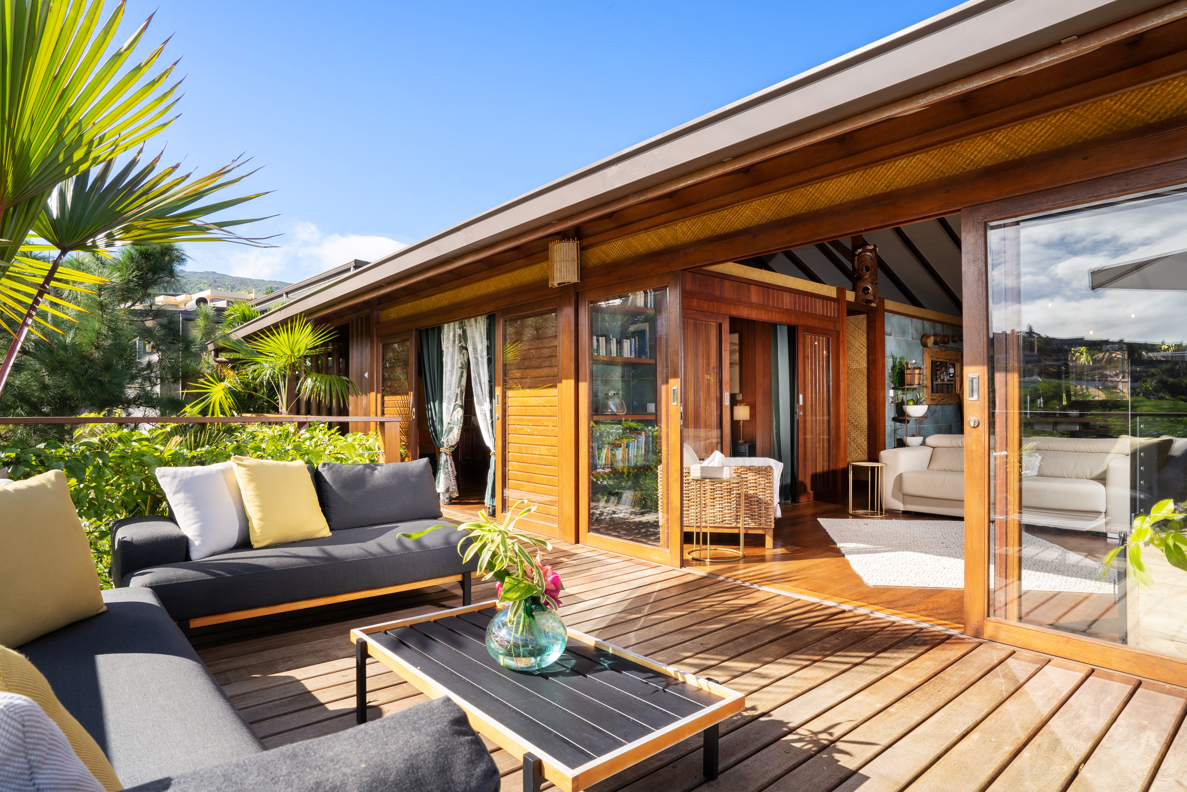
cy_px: 396
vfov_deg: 67.4
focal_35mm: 18
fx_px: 593
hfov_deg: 90.0
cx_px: 594
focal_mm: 18
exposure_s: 1/200
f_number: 11
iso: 100
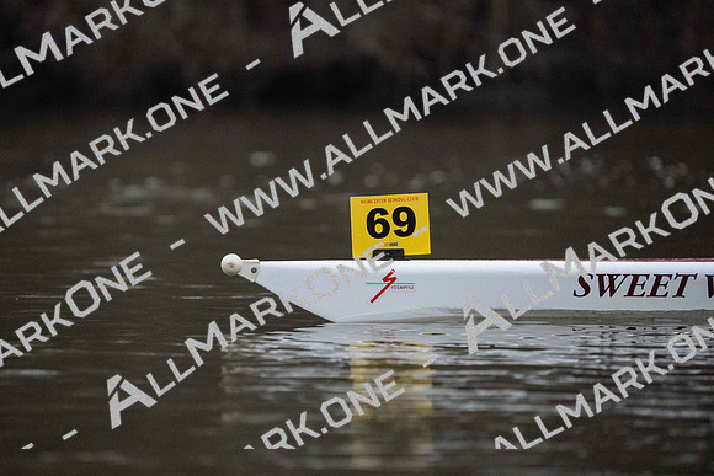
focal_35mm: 524
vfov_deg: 2.6
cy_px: 238
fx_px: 10395
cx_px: 357
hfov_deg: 3.9
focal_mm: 524
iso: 8000
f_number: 6.3
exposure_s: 1/800
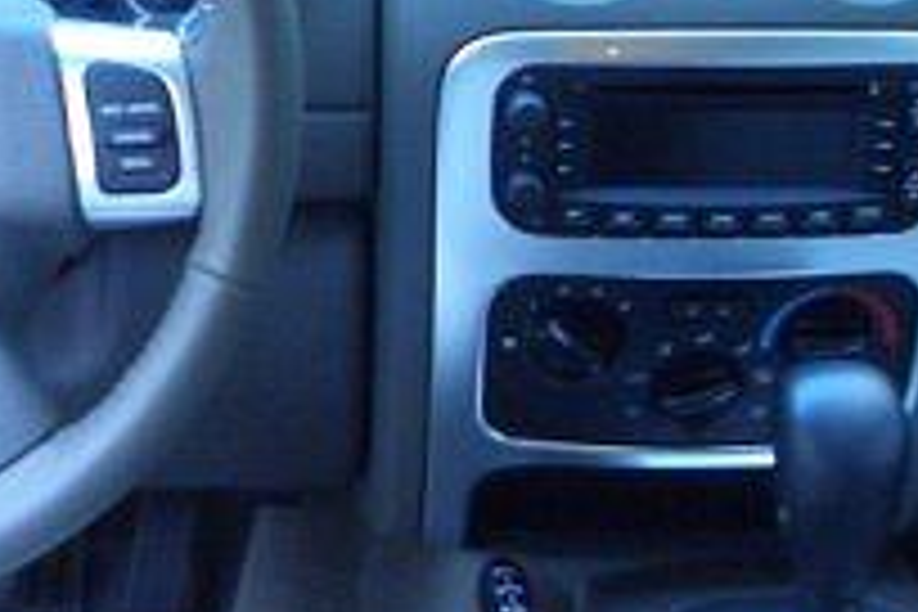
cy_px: 274
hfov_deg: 24.9
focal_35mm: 80
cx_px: 166
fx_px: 2040
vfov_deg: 17.1
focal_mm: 5.8
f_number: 2.6
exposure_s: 1/25
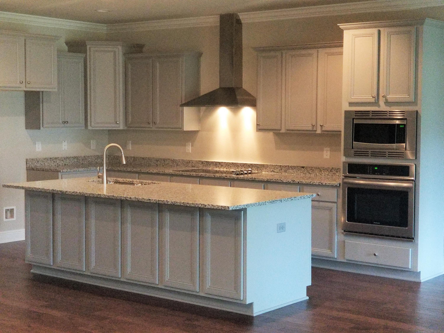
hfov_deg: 36.8
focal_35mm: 52
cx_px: 222
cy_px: 166
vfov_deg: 28.0
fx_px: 667
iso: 200
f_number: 2.4
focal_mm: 6
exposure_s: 1/30
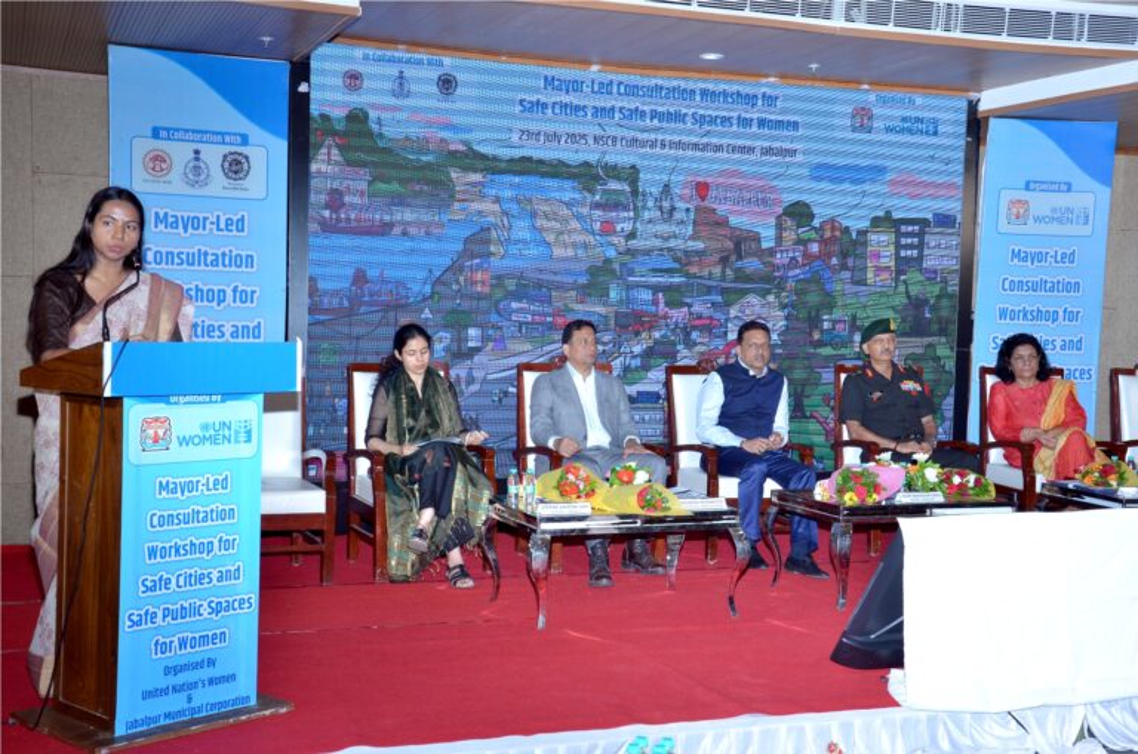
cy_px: 377
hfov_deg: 43.7
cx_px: 569
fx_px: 1420
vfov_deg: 29.7
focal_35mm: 45
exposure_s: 1/200
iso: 500
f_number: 8
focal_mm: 30
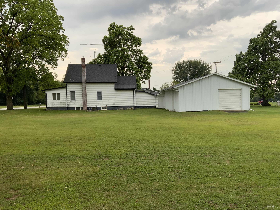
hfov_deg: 61.7
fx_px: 235
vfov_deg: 48.2
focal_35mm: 29
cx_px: 140
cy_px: 105
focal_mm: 3
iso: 16
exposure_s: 1/211
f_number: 1.8
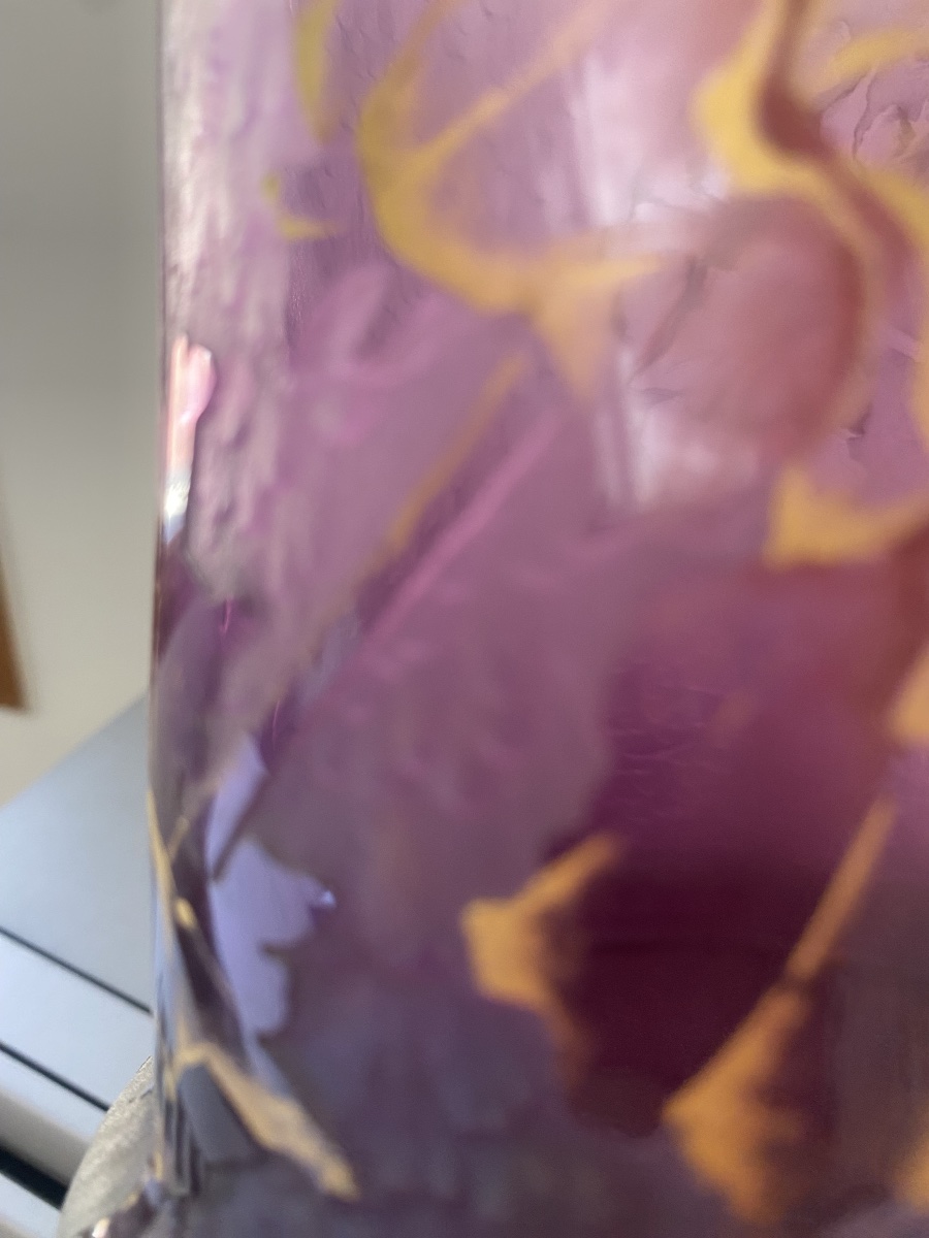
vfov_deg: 69.4
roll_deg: -7.6
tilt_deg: -34.6
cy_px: 619
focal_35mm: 25
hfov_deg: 54.9
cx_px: 464
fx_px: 895
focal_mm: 4.25
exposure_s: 1/66
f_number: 1.8
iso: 125
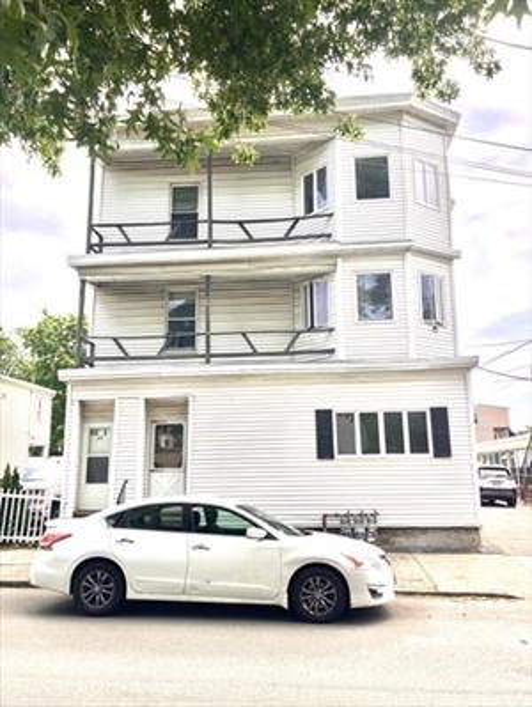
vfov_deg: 63.4
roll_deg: +1.1
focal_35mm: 28
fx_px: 573
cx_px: 266
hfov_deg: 49.8
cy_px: 354
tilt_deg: +12.4
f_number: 1.8
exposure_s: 1/1143
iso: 32
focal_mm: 3.99
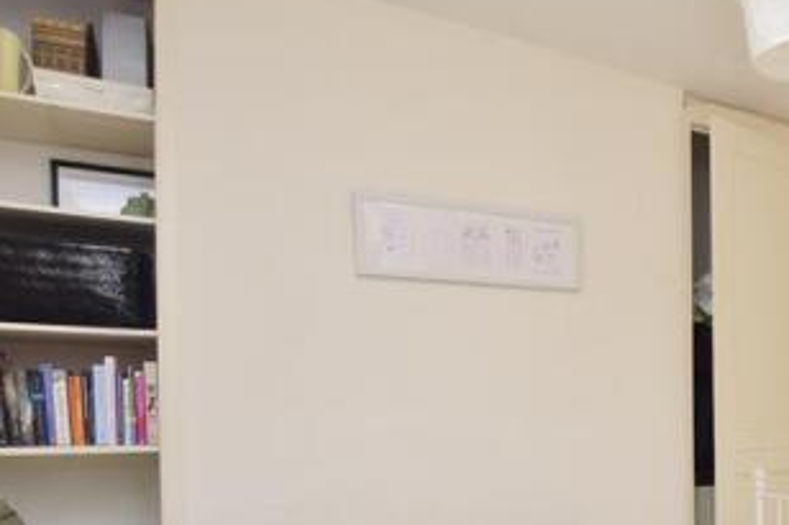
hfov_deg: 49.9
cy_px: 444
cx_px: 756
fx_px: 701
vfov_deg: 38.9
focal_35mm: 32
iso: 400
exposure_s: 1/125
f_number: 5.6
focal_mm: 10
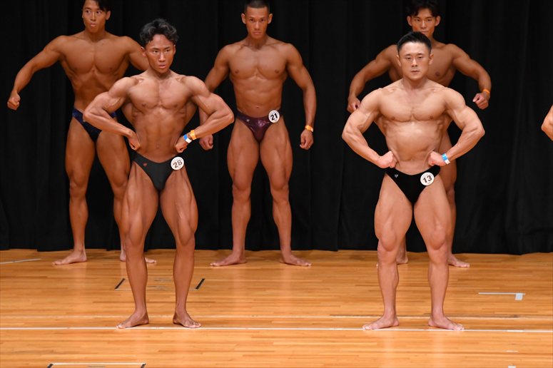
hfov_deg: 7.6
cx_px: 276
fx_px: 4146
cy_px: 184
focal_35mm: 270
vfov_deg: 5.1
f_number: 5.6
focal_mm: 180
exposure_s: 1/400
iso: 4000
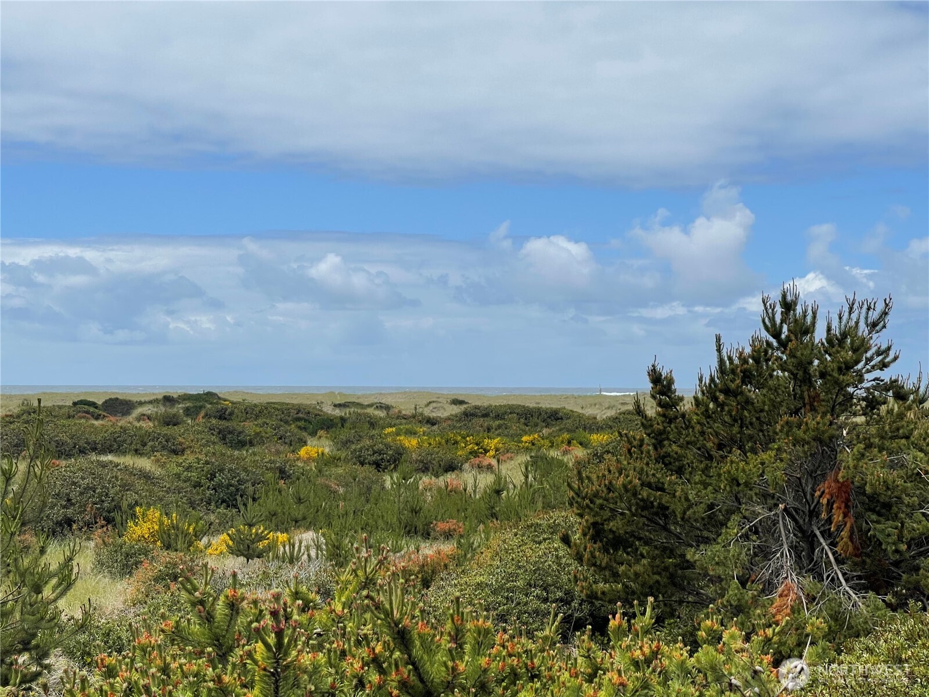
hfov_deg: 30.3
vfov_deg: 22.9
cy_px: 348
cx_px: 464
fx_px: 1718
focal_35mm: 64
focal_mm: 7.5
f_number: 2.2
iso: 20
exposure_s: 1/2732
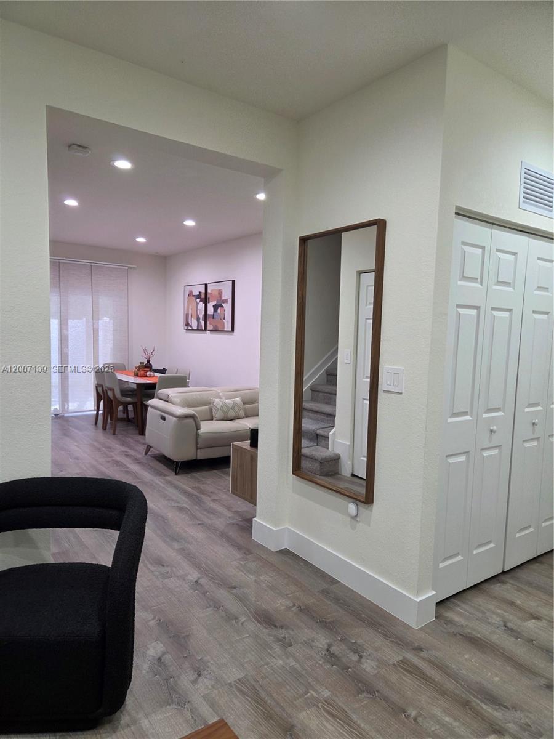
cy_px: 370
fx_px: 491
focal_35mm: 23
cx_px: 277
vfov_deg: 73.9
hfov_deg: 58.9
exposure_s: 1/120
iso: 200
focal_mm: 5.4
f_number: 1.8
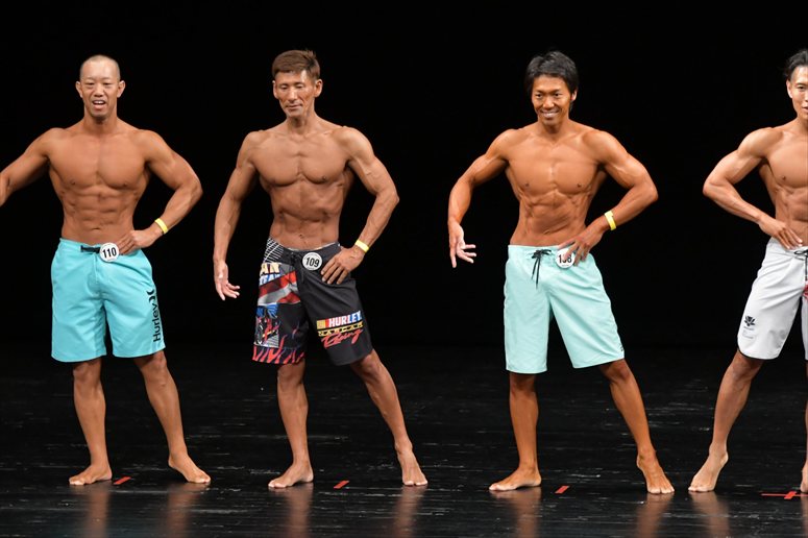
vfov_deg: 5.1
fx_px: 6057
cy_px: 269
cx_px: 404
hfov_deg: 7.6
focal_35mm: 270
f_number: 5.6
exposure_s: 1/400
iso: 3200
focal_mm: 180
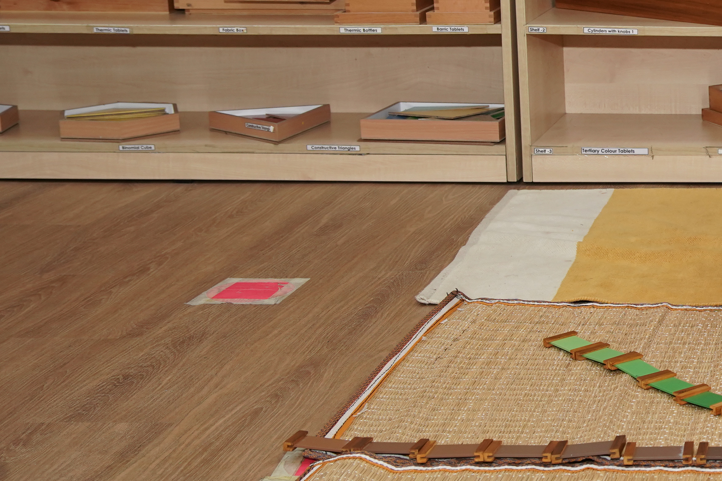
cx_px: 915
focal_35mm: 87
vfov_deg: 15.7
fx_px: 1745
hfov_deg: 21.4
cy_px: 158
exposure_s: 1/100
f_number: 4.5
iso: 1250
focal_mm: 34
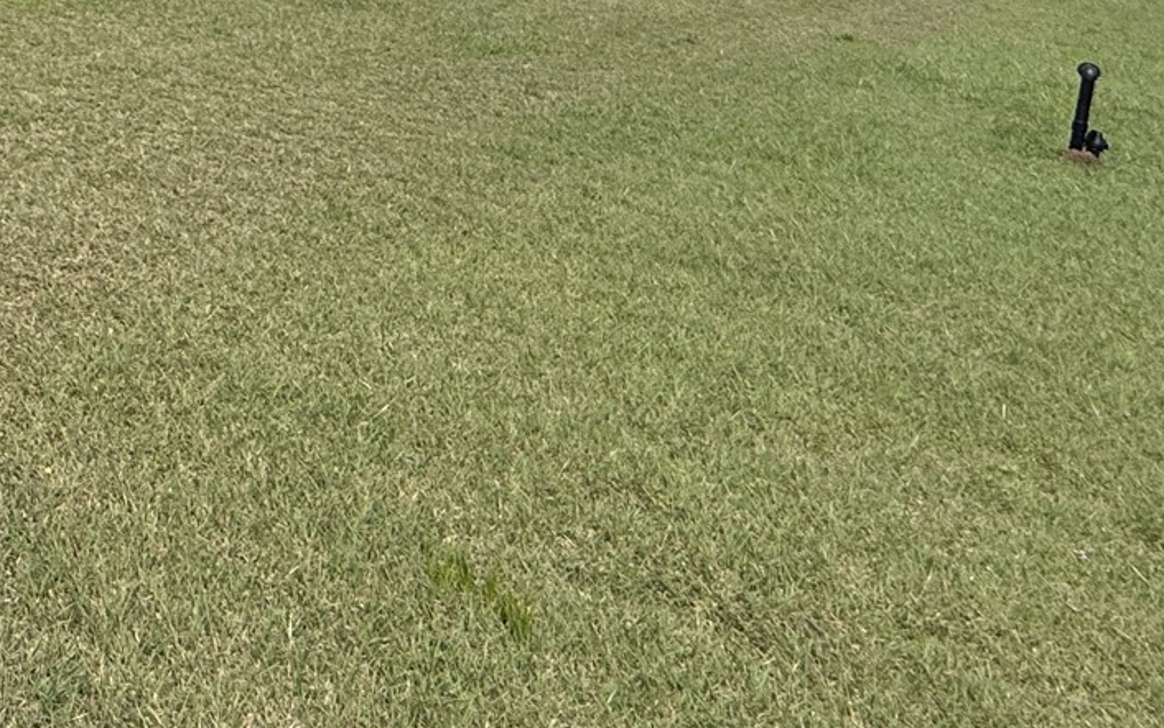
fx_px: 1364
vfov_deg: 23.9
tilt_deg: +2.1
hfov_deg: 35.0
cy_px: -349
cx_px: -280
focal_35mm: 43
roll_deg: -0.1
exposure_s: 1/2320
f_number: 2.2
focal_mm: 2.22
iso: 50
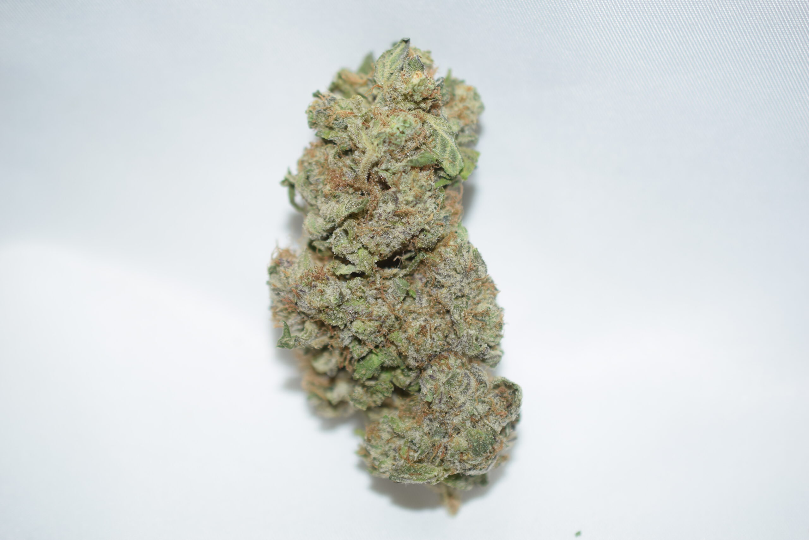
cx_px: 404
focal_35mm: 60
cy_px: 270
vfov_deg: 22.6
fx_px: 1348
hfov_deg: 33.4
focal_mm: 40
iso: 100
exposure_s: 1/60
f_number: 3.2
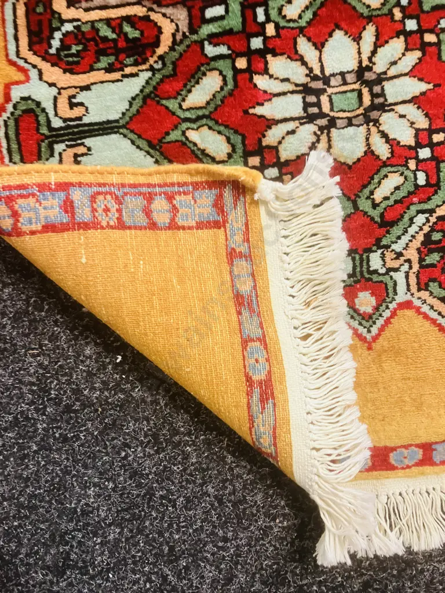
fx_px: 480
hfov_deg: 49.7
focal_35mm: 28
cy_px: 296
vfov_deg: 63.4
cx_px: 222
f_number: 1.8
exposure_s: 1/50
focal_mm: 3.99
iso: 200
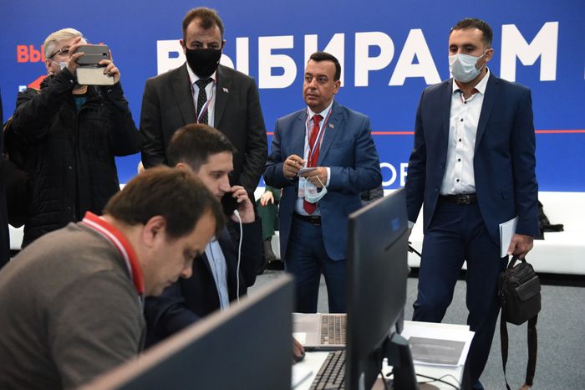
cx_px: 292
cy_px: 195
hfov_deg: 44.5
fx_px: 715
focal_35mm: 44
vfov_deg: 30.5
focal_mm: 44
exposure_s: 1/800
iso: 12800
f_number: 4
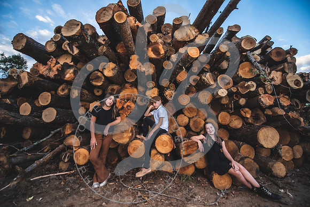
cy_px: 104
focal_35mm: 14
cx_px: 155
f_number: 2.8
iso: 100
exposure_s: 1/250
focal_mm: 14
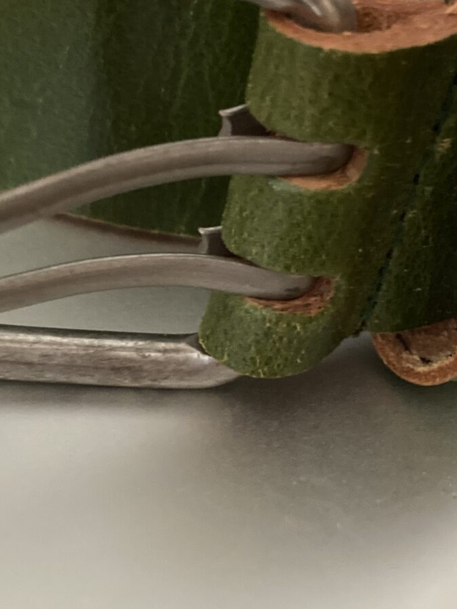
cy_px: 232
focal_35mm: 64
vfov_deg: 30.2
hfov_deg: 22.7
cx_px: 119
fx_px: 1127
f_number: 1.8
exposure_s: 1/30
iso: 640
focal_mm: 3.99
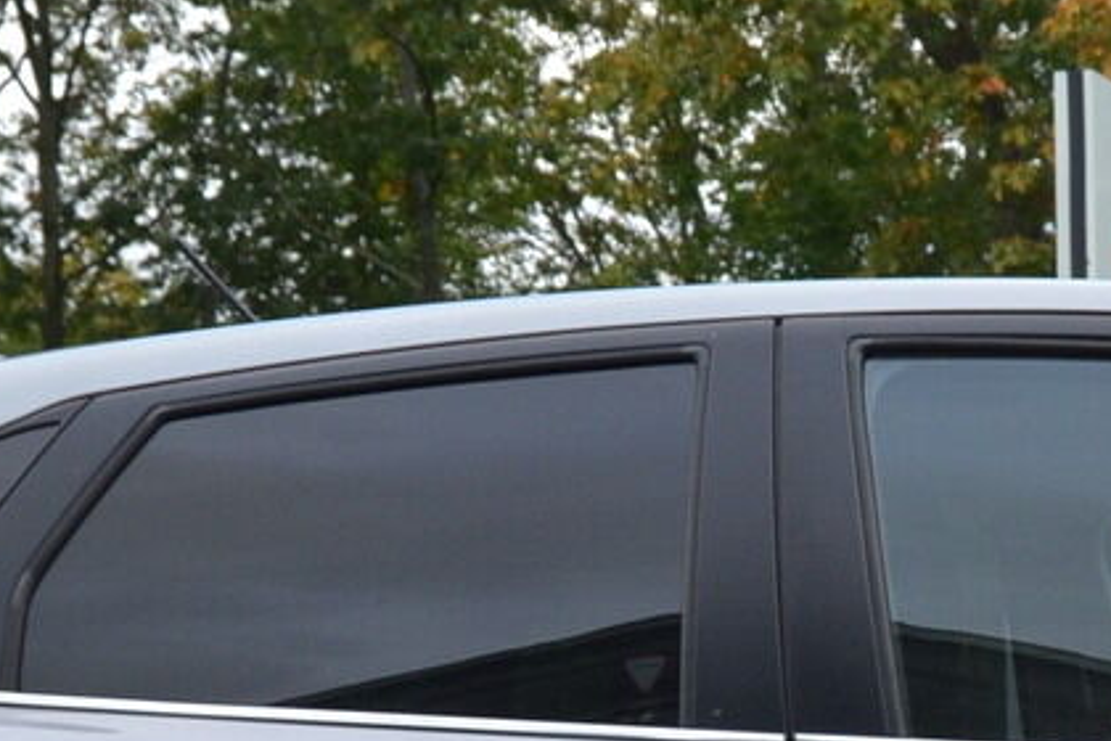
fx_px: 4228
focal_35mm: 137
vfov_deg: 9.7
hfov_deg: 14.6
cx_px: 1270
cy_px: 1090
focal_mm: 20
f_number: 5.6
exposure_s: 1/125
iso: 220
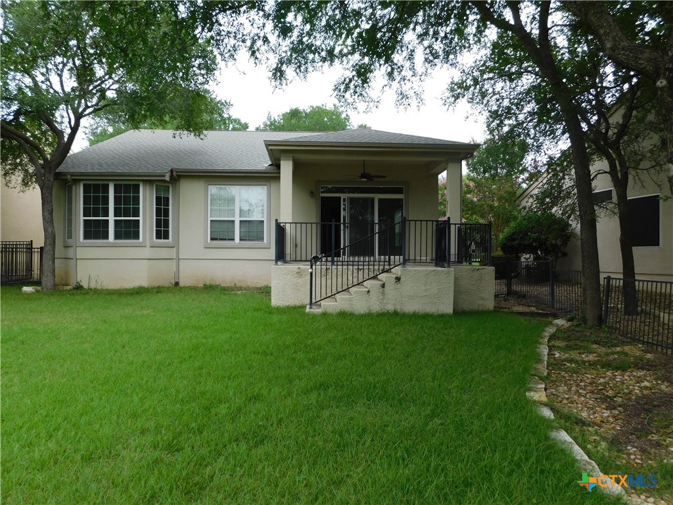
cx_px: 336
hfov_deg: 71.6
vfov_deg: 56.8
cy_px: 252
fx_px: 467
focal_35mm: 24
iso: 125
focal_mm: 4.1
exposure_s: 1/500
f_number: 3
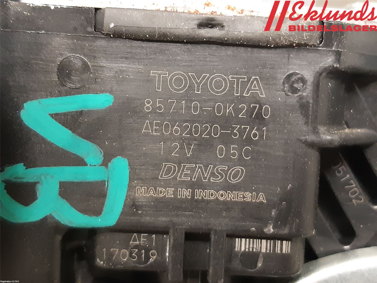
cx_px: 188
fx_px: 283
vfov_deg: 53.1
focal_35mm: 26
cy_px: 142
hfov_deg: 67.3
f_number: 1.7
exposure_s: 1/25
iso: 500
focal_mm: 3.93
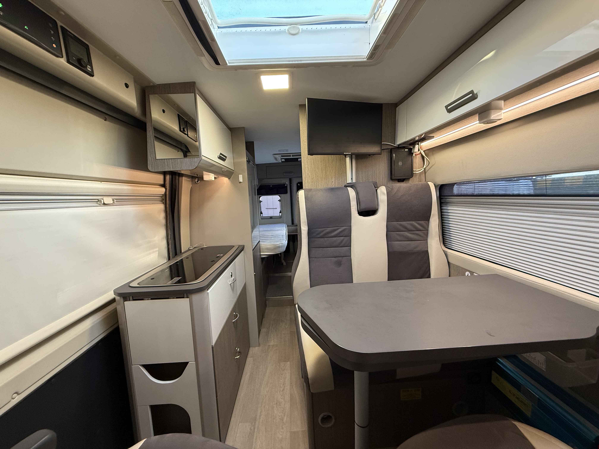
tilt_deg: -5.2
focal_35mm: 14
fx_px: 242
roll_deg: -0.2
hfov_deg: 102.1
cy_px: 224
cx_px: 300
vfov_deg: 85.7
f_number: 2.2
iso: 320
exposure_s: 1/80
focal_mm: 2.22
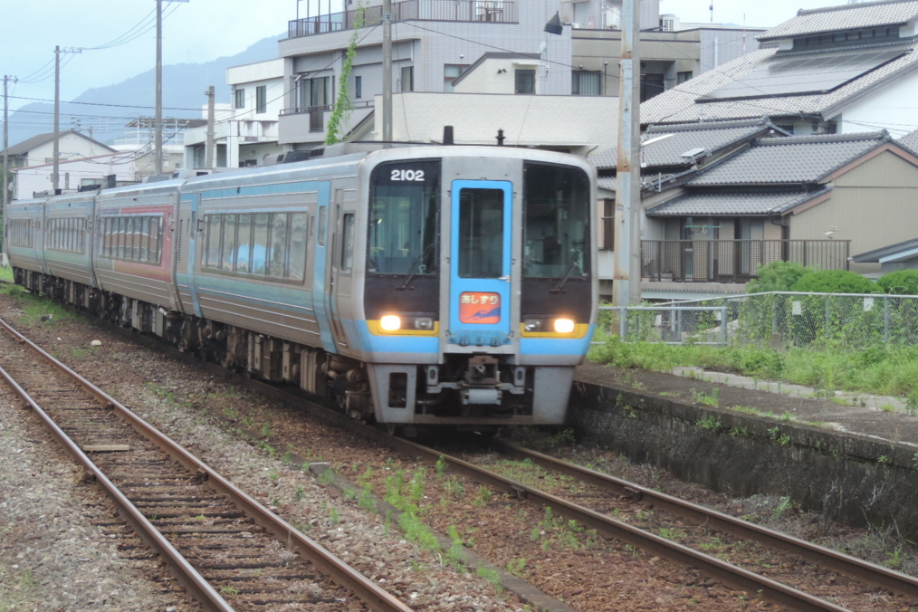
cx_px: 461
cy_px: 301
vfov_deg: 10.9
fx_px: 3213
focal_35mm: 126
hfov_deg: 16.3
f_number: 4.2
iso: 400
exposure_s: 1/100
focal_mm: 21.4
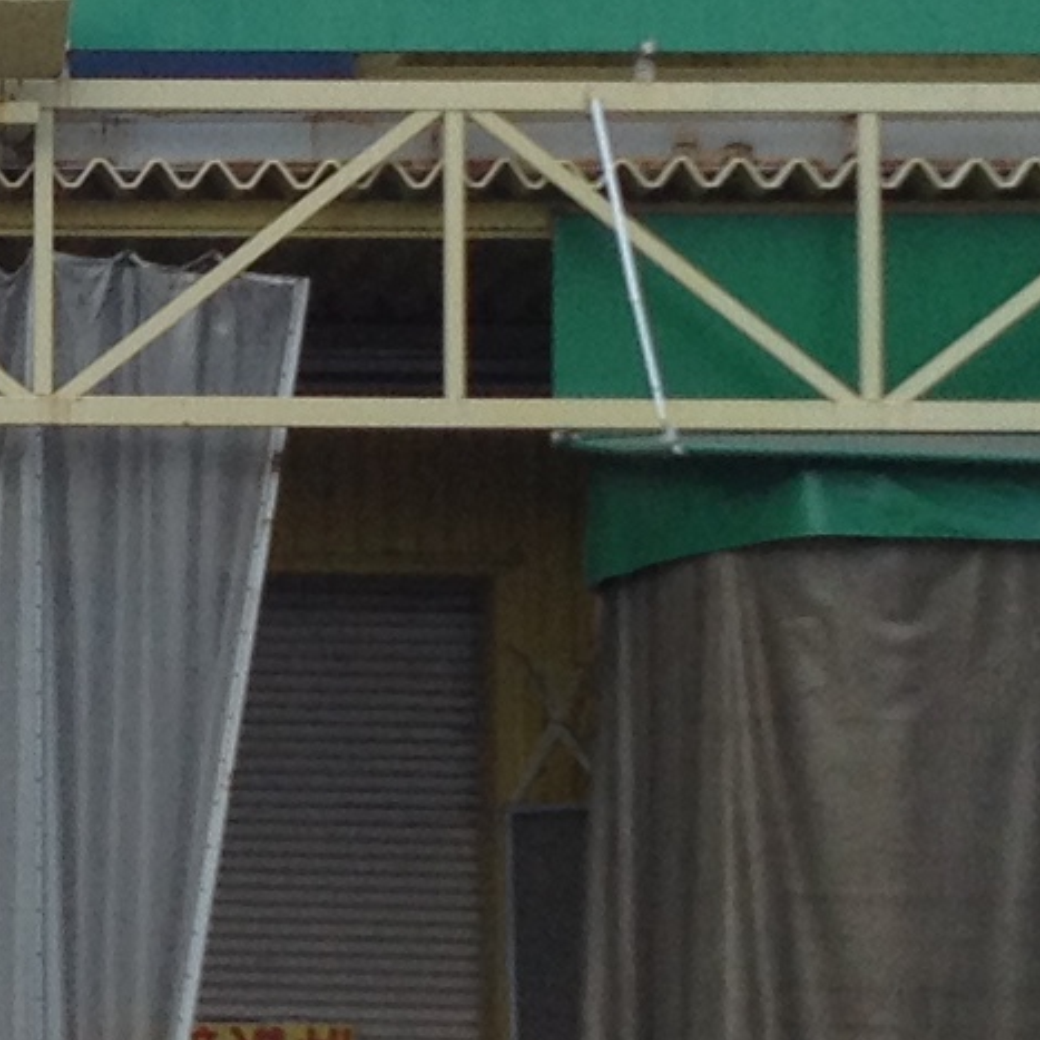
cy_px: 310
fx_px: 7342
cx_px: -599
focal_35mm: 216
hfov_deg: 7.9
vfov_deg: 8.1
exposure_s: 1/424
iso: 50
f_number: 2.4
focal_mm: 4.28
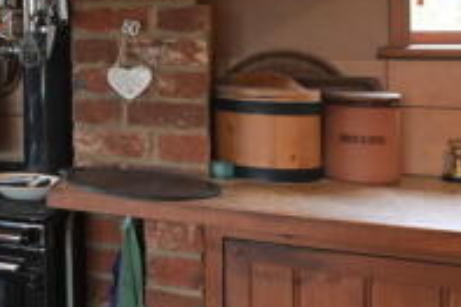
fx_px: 768
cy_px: 29
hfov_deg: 24.2
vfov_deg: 22.0
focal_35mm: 60
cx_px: -269
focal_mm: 18
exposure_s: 1/2.5
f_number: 9
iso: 320
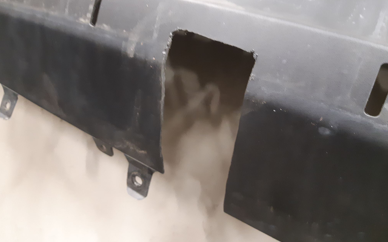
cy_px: 105
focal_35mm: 28
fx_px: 296
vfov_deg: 44.4
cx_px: 193
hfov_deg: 66.5
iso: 400
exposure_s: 1/25
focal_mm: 3.93
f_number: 1.7
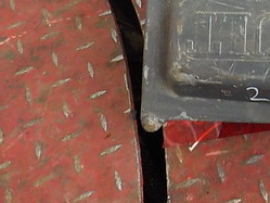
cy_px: -51
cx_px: 316
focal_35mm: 77
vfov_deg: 18.0
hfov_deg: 23.4
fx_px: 601
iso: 400
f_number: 3.3
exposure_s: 1/30
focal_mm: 4.1
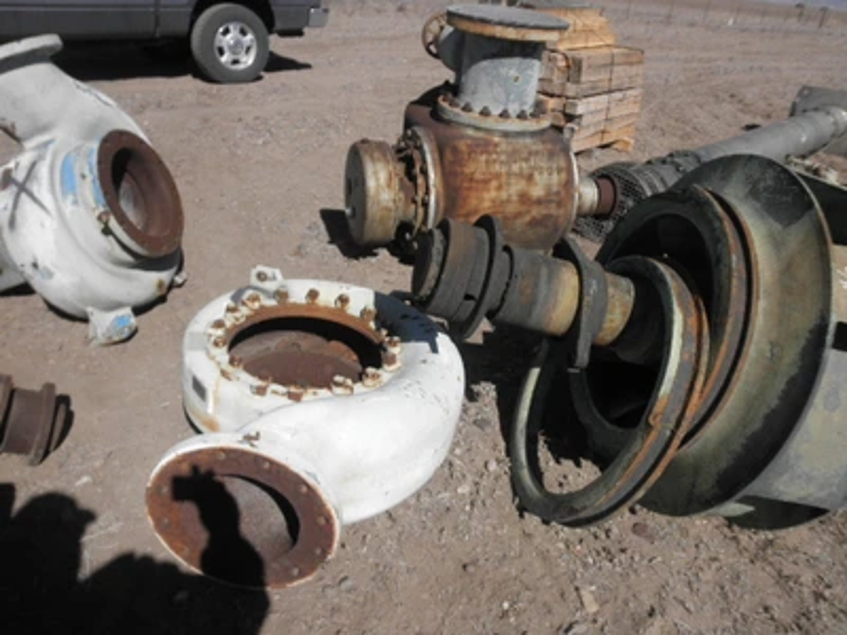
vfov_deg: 49.7
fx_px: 685
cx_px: 424
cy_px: 318
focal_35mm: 28
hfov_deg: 63.4
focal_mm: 5
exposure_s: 1/200
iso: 64
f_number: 8.5
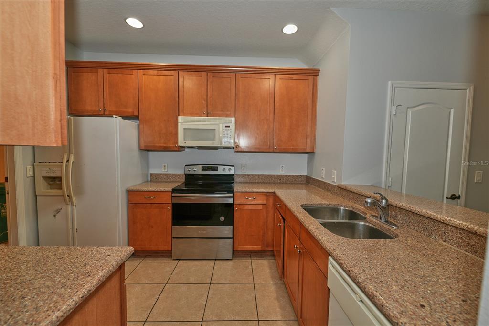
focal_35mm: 14
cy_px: 163
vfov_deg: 81.2
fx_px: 190
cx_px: 244
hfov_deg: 104.3
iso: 400
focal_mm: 14
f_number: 4
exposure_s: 1/200
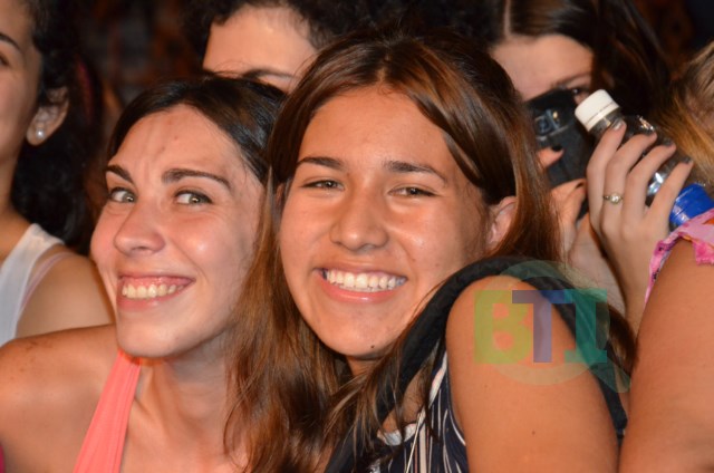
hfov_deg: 14.9
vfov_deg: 9.9
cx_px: 357
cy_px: 236
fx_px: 2732
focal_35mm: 138
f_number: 7.1
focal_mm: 92
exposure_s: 1/60
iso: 3200
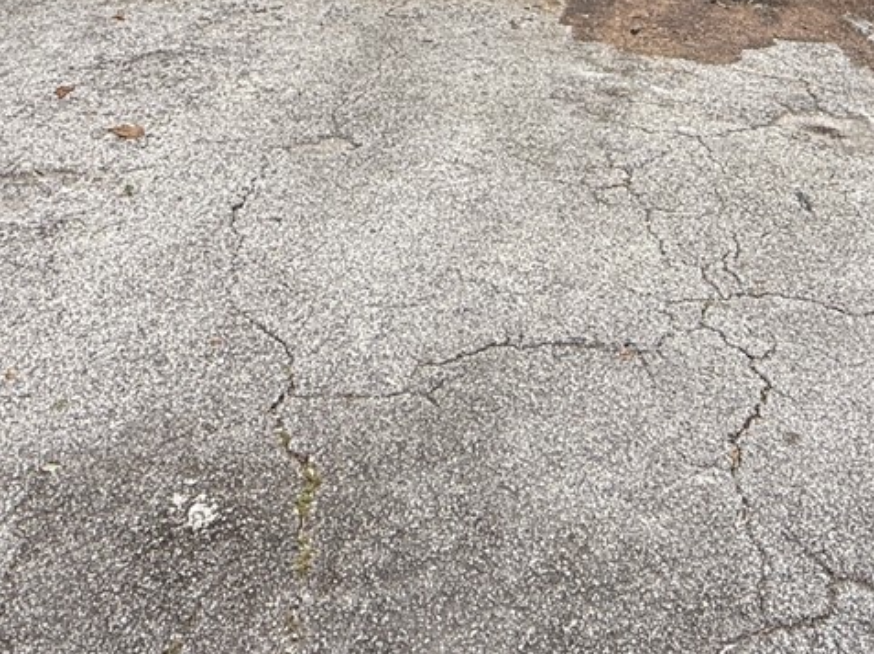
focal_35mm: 47
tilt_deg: +3.5
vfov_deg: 24.3
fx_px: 1186
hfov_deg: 40.0
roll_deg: -1.9
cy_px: -322
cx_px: 584
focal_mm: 2.22
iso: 50
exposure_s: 1/267
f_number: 2.2
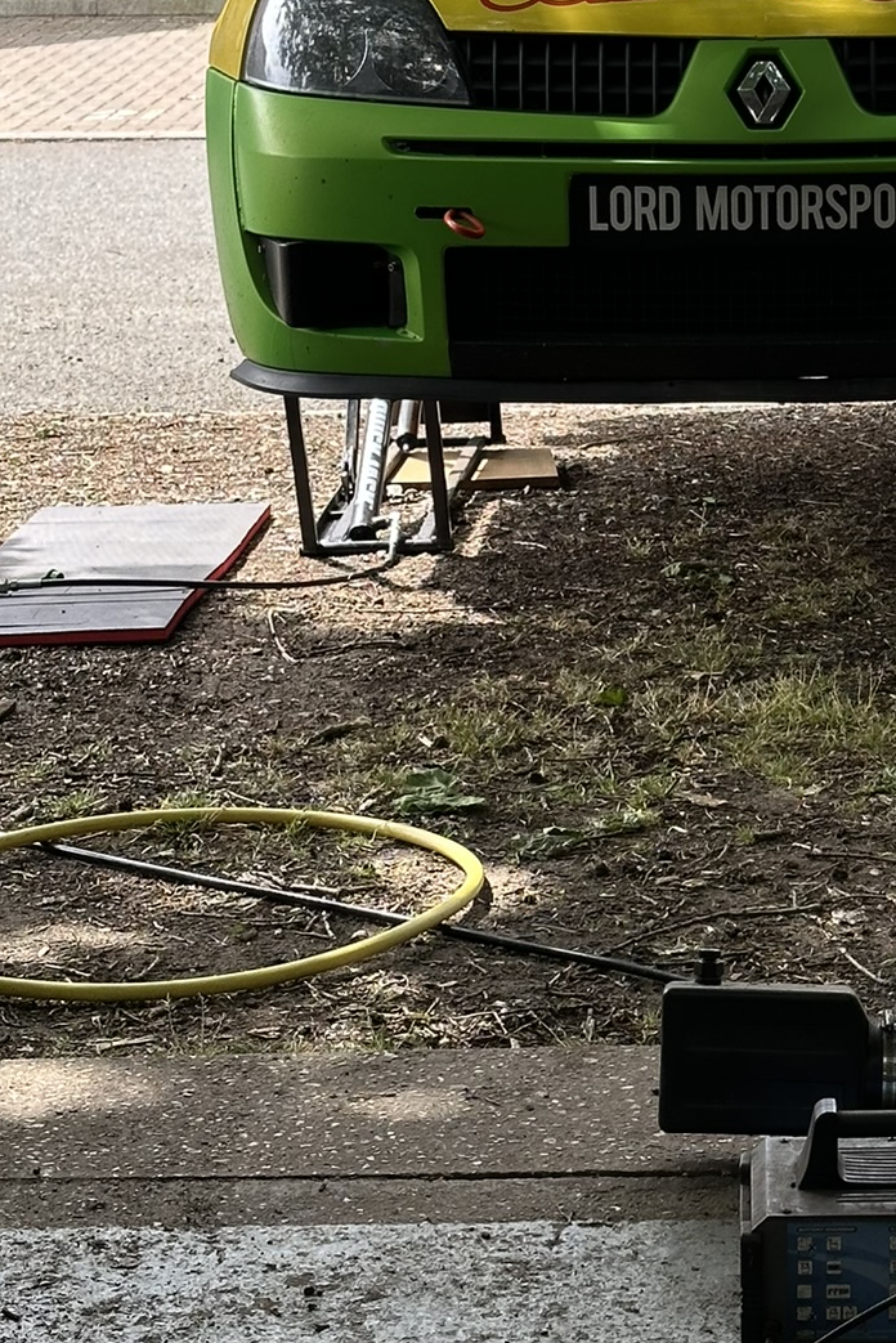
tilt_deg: -12.0
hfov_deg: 13.8
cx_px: 847
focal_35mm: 98
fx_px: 3656
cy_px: 502
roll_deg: -0.2
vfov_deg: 20.8
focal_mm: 6.86
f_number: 1.78
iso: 64
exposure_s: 1/642
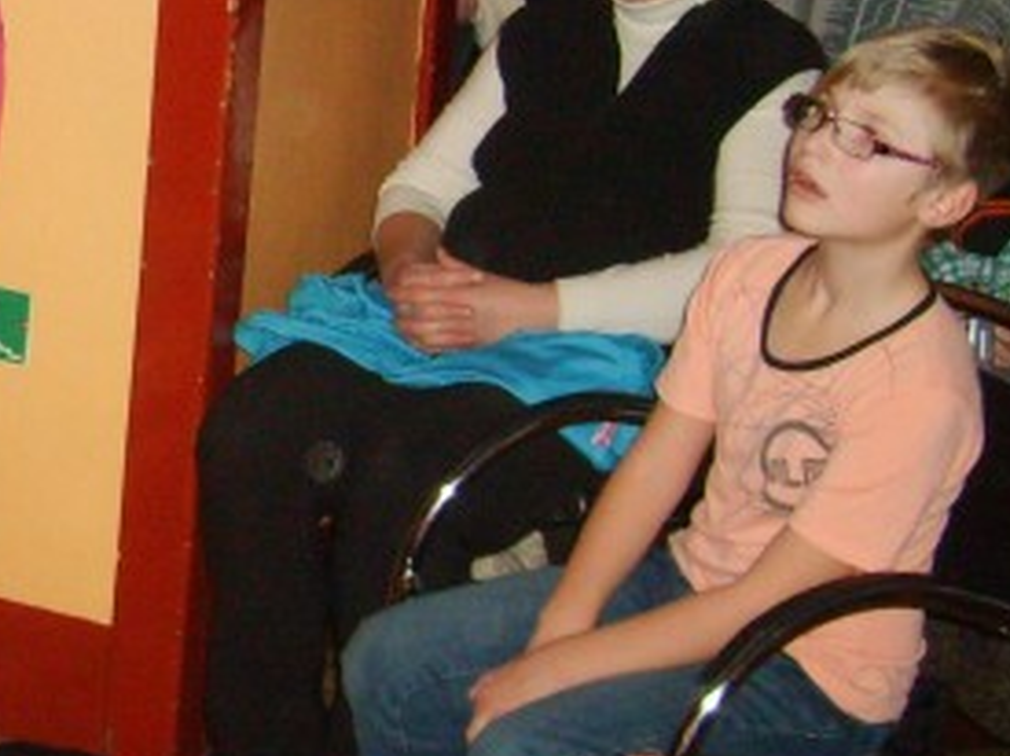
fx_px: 2975
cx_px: -441
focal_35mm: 102
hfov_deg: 17.6
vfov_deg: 14.4
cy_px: 209
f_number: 2.8
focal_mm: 5.8
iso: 253
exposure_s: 1/45
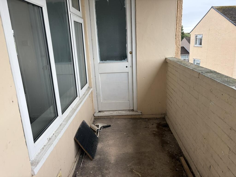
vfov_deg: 53.1
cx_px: 118
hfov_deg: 67.3
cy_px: 88
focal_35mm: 26
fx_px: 177
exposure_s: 1/478
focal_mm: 5.96
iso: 64
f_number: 1.6
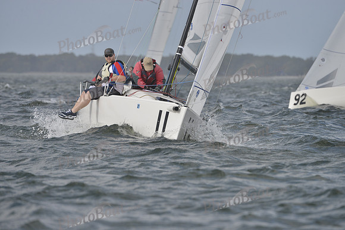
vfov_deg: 3.4
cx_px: 172
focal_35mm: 400
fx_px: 3834
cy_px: 115
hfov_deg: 5.2
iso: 400
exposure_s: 1/1600
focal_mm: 400
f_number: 8
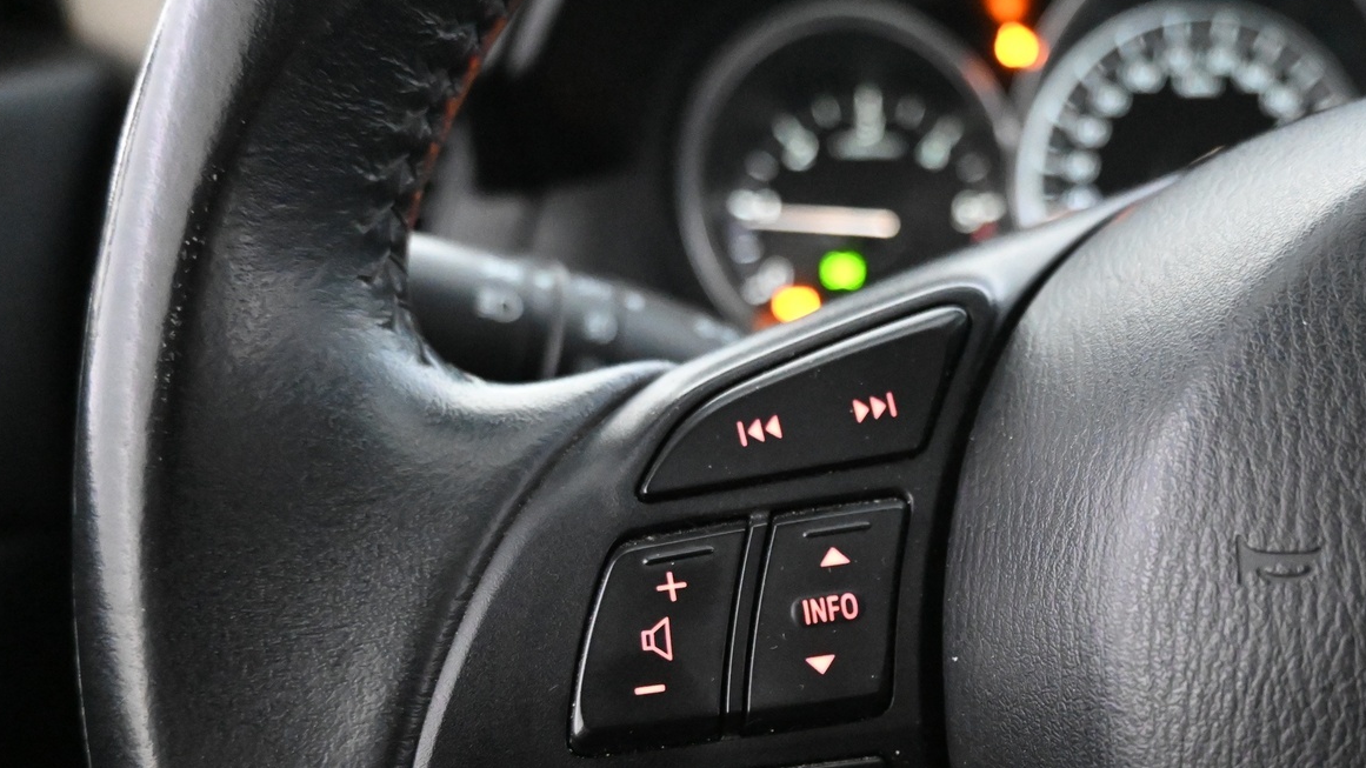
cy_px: 627
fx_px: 1390
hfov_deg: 51.9
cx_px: 846
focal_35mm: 38
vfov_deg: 30.1
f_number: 3.5
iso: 9000
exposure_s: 1/30
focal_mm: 17.5
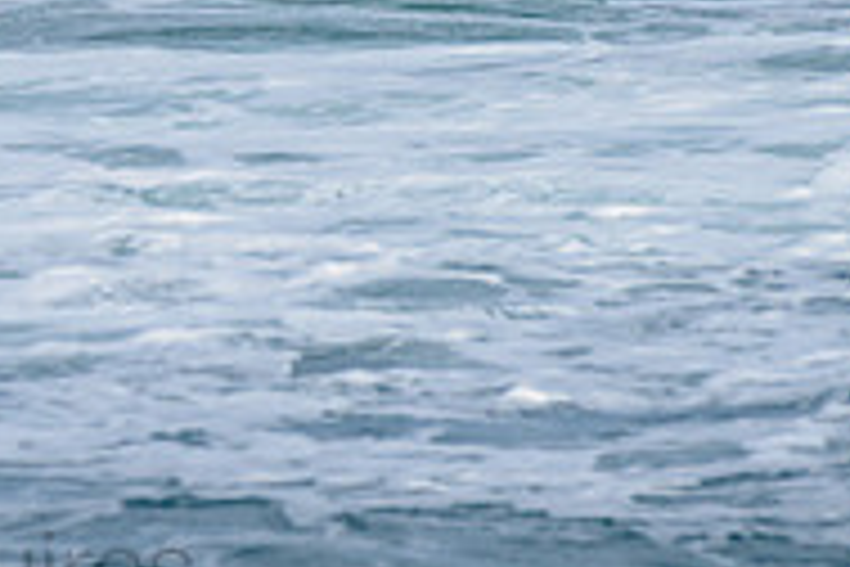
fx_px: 44456
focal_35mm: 1883
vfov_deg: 0.7
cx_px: -153
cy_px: -178
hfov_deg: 1.1
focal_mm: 500
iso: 200
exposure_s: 1/1250
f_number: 5.6
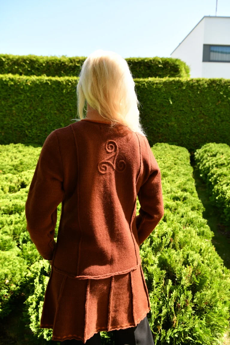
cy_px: 172
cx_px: 115
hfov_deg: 43.6
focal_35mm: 30
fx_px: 287
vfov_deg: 61.9
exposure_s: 1/125
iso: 100
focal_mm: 30
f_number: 5.6
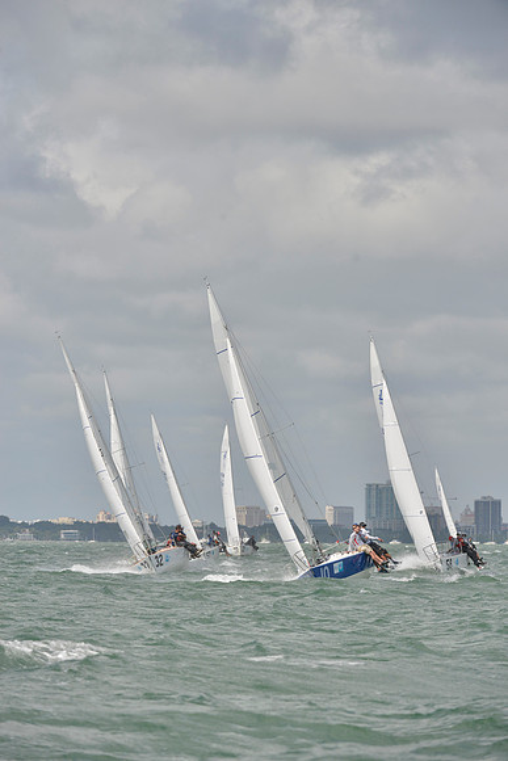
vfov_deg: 9.4
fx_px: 4654
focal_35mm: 220
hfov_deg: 6.2
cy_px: 380
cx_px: 254
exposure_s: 1/1250
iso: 280
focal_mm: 220
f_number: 8
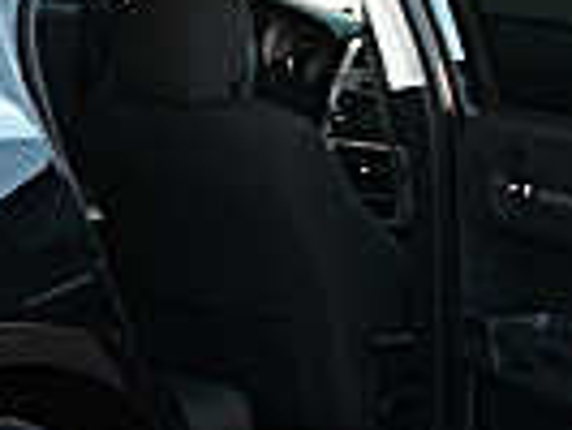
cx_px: 86
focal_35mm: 173
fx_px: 2861
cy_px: 426
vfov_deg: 8.6
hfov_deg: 11.4
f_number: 2.8
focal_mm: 6.3
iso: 100
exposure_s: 1/80
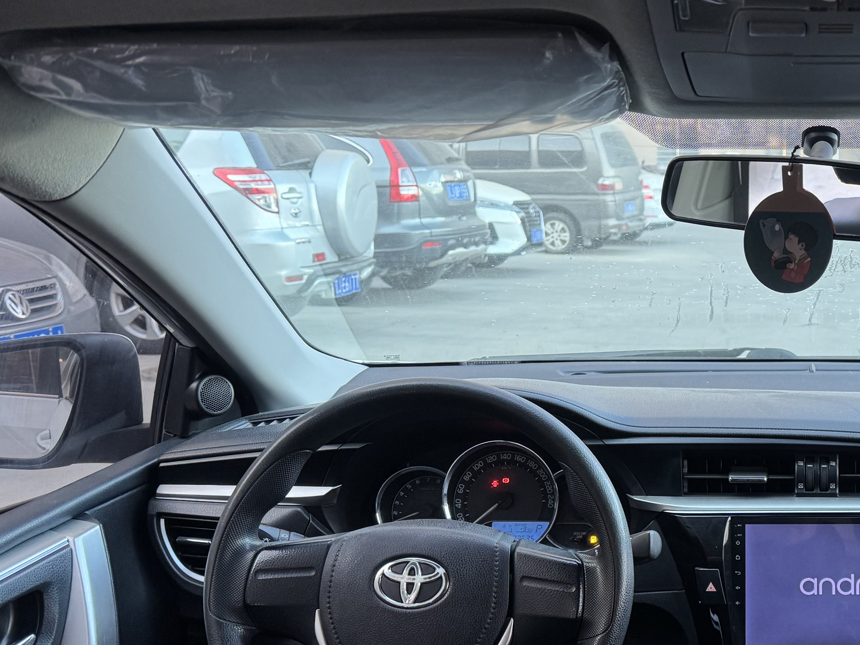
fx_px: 1118
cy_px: 454
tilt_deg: -13.6
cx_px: 785
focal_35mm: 45
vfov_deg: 31.8
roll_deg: +0.4
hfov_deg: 38.9
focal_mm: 6.76
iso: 200
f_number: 1.78
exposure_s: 1/105
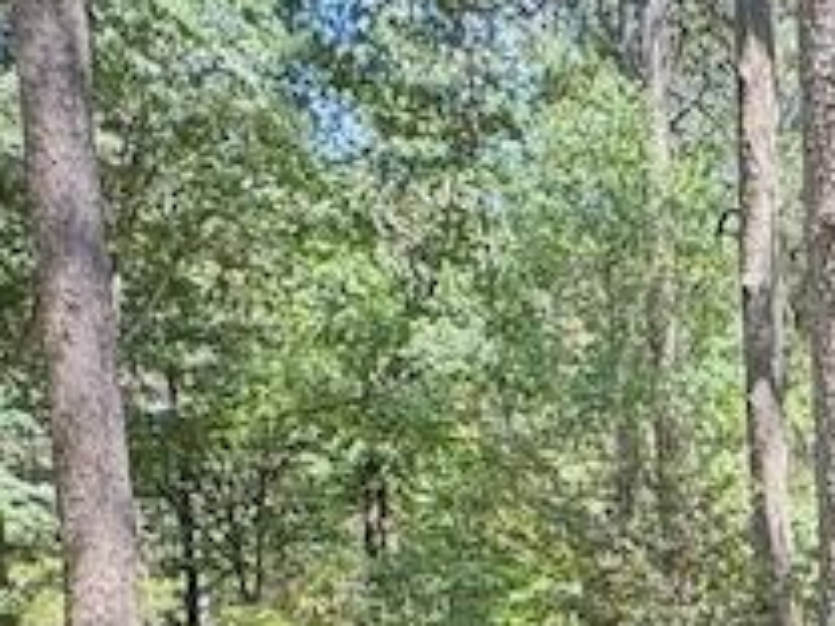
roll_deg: -0.6
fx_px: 2074
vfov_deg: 14.8
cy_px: 1156
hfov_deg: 20.0
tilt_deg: -14.5
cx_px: 1208
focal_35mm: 86
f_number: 2.2
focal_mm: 2.22
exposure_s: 1/118
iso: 40
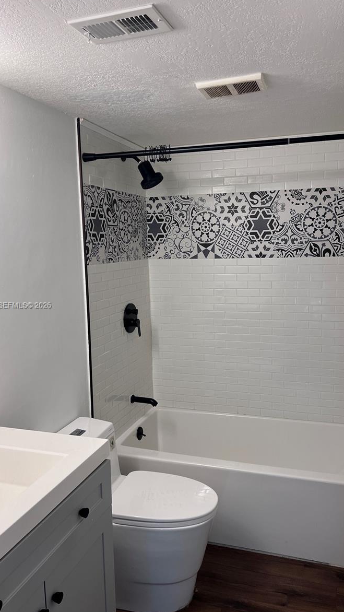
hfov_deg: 40.1
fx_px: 470
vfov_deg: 66.1
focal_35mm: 29
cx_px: 189
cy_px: 306
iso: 80
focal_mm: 5.7
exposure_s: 1/120
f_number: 1.5
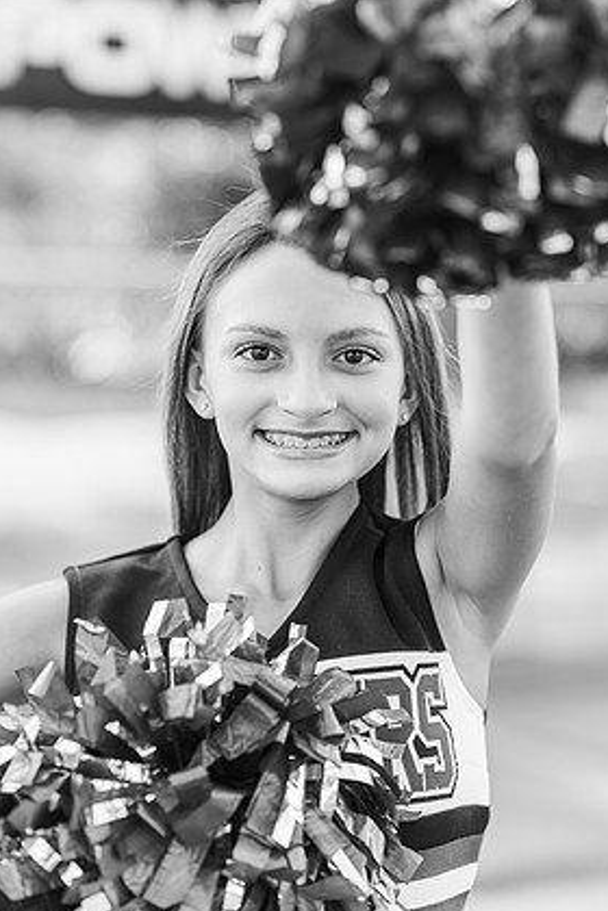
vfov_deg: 22.4
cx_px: 321
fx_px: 2305
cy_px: 442
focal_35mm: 91
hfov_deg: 15.0
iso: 200
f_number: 2.8
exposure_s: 1/500
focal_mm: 85
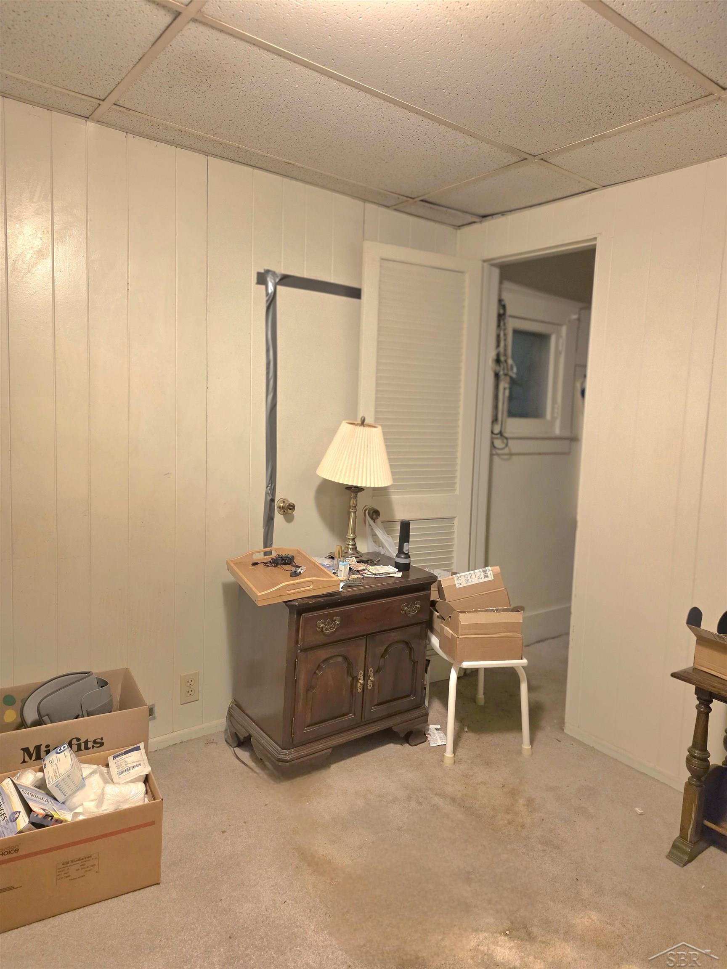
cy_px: 484
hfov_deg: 58.9
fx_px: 644
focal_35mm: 23
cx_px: 364
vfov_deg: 73.9
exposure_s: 1/120
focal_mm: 6.25
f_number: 1.7
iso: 800
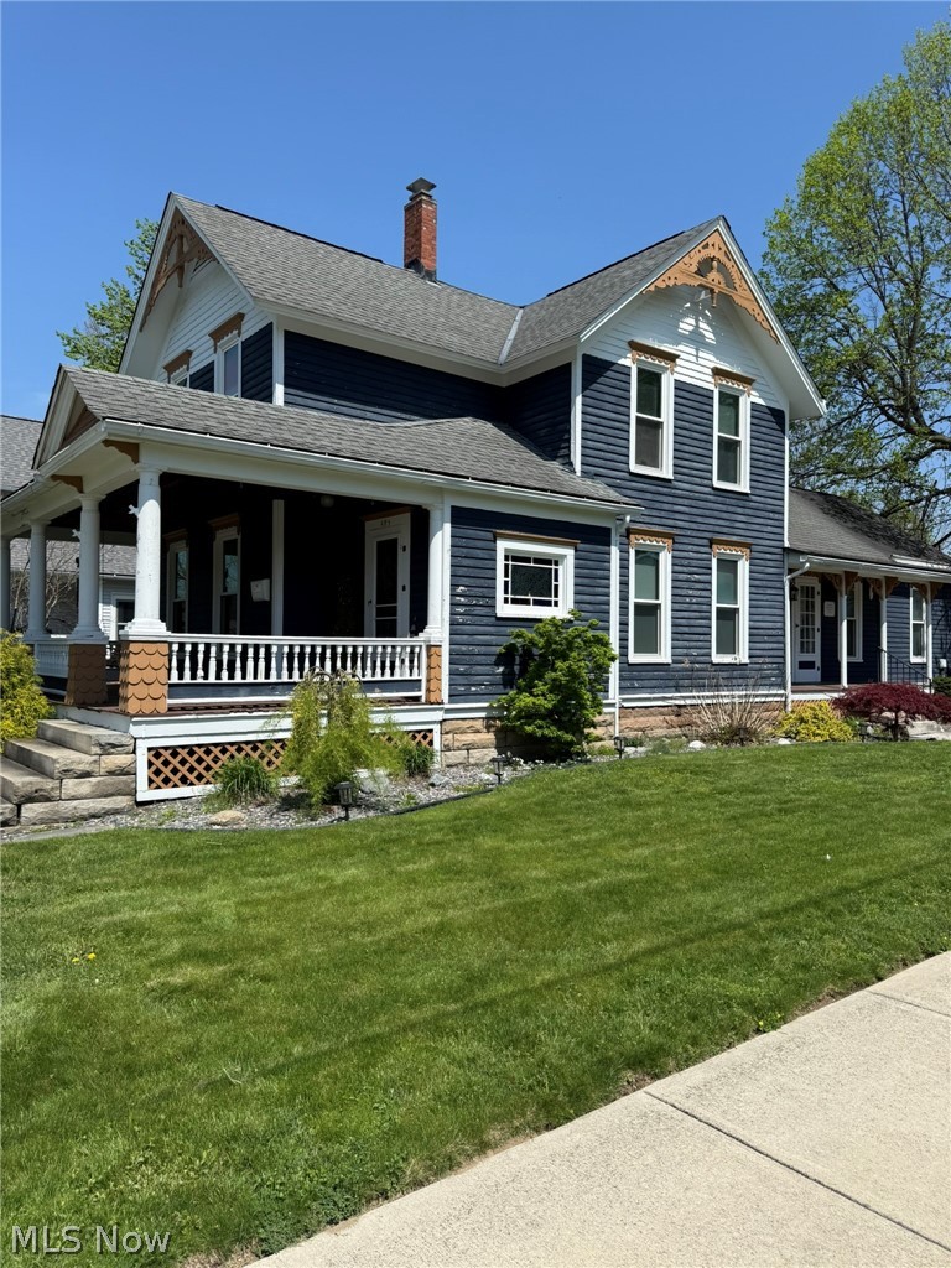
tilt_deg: +1.9
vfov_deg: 71.6
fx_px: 879
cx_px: 476
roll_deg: -0.9
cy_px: 634
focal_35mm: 24
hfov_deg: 56.8
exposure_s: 1/4975
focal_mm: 6.76
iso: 80
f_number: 1.78
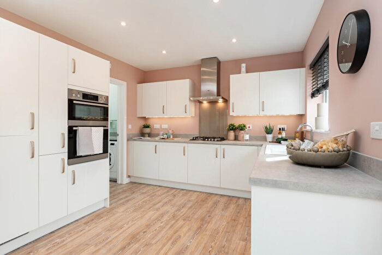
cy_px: 128
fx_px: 191
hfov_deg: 90.0
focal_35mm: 18
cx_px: 191
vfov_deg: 67.4
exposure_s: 1/20
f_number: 7.1
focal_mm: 18
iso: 250
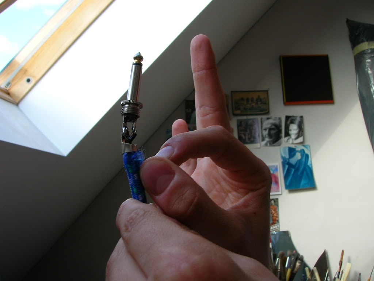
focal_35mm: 34
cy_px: 140
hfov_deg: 54.0
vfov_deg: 41.8
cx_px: 187
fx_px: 367
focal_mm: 5.7
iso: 50
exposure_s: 1/65.4
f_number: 4.9
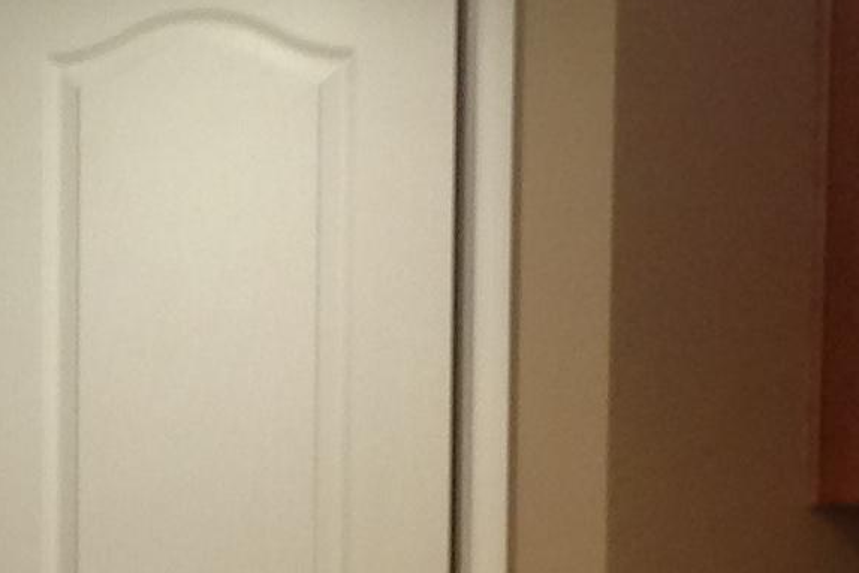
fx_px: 3914
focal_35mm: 164
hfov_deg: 12.5
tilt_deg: -4.0
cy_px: 658
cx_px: 165
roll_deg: +0.0
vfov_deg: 8.3
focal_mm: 4.28
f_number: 2.4
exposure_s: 1/15
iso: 100
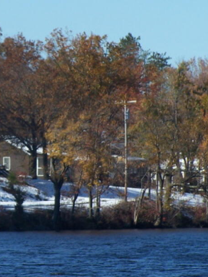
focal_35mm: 465
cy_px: 141
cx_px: -13
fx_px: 3728
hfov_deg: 3.2
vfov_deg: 4.3
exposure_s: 1/640
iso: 80
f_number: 4.5
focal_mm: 34.6
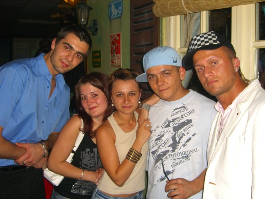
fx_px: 291
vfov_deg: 37.7
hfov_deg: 49.0
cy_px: 100
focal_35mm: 38
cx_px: 132
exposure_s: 1/60
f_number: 2.8
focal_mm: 7.9
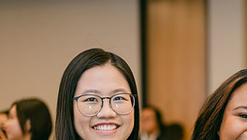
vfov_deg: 10.0
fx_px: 780
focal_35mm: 119
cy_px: 180
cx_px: 243
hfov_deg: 17.6
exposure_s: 1/125
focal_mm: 50
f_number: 2
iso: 500
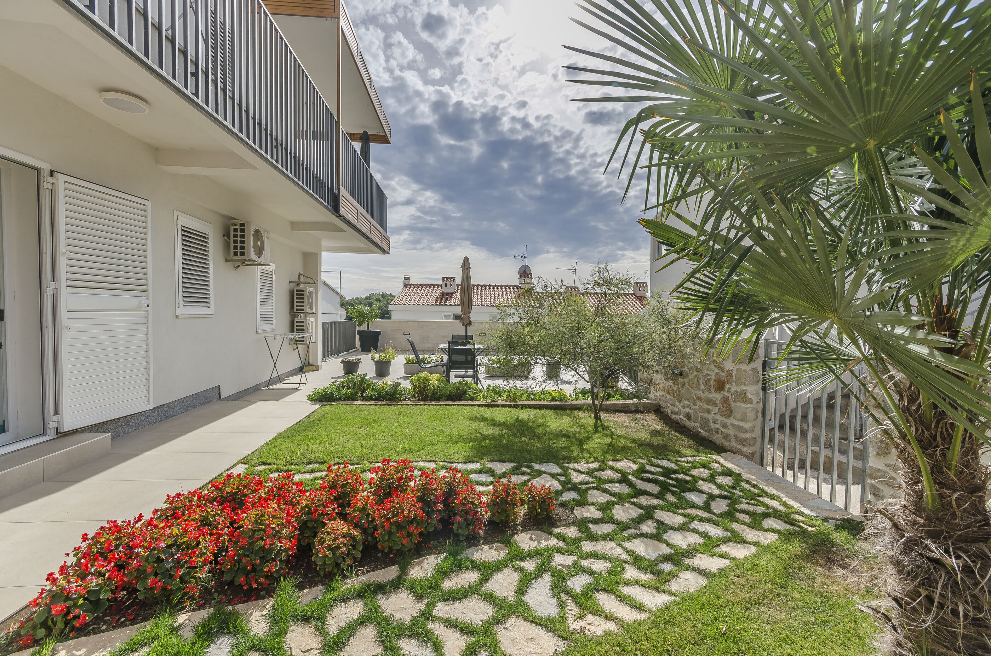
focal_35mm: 15
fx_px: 412
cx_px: 496
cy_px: 328
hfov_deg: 100.5
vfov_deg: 77.1
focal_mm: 10
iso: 100
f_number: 9
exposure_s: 1/400
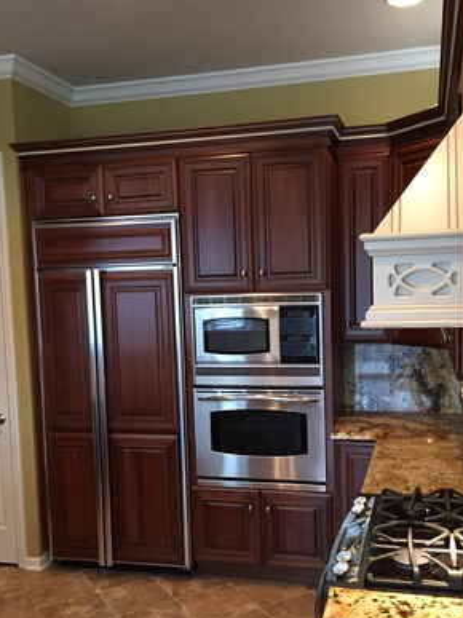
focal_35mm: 36
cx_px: 255
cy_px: 343
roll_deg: +1.8
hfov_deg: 39.6
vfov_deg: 51.3
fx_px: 642
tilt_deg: -4.8
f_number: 2.2
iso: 200
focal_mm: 4.15
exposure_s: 1/30
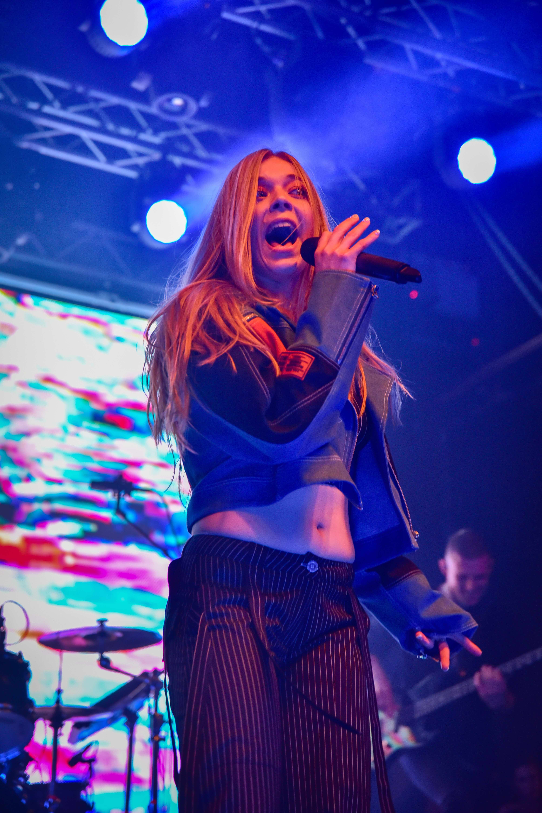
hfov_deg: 19.5
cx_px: 271
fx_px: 1579
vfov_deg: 28.8
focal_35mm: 70
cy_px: 406
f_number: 3.5
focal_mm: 70
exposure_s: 1/200
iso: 800
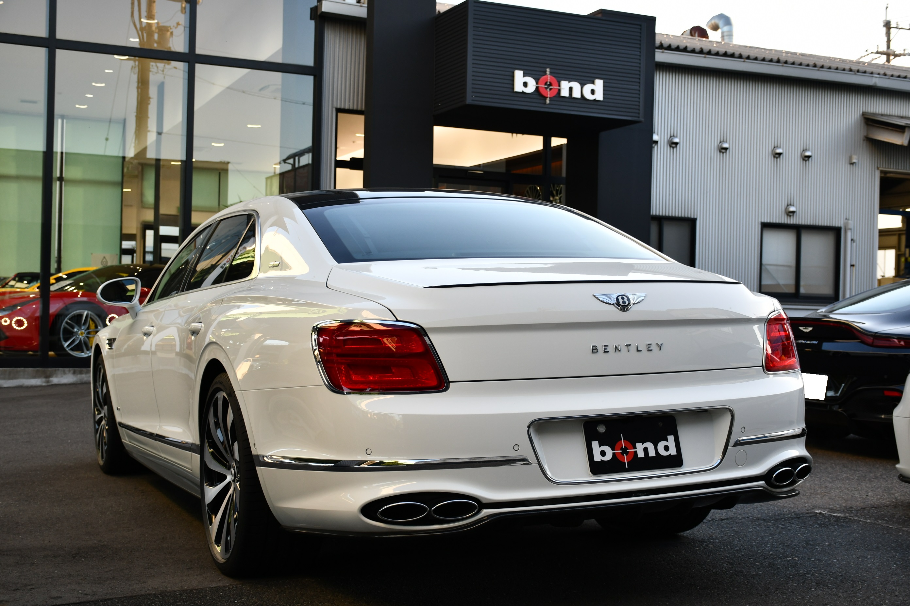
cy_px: 303
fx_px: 1137
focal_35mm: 45
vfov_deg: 29.9
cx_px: 455
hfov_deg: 43.6
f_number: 4.5
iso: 200
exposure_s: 1/200
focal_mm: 30
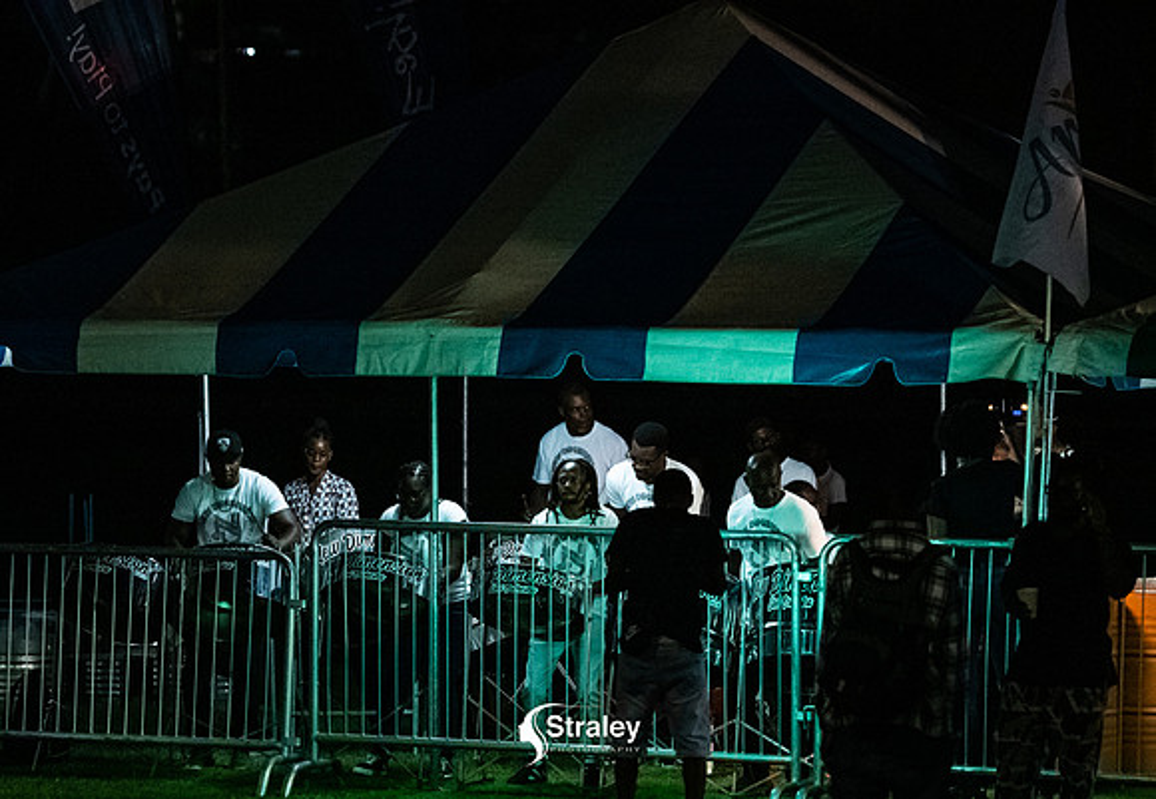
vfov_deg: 7.9
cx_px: 446
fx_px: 5774
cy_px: 597
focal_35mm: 178
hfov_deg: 11.4
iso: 4000
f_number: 3.5
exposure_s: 1/160
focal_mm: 116
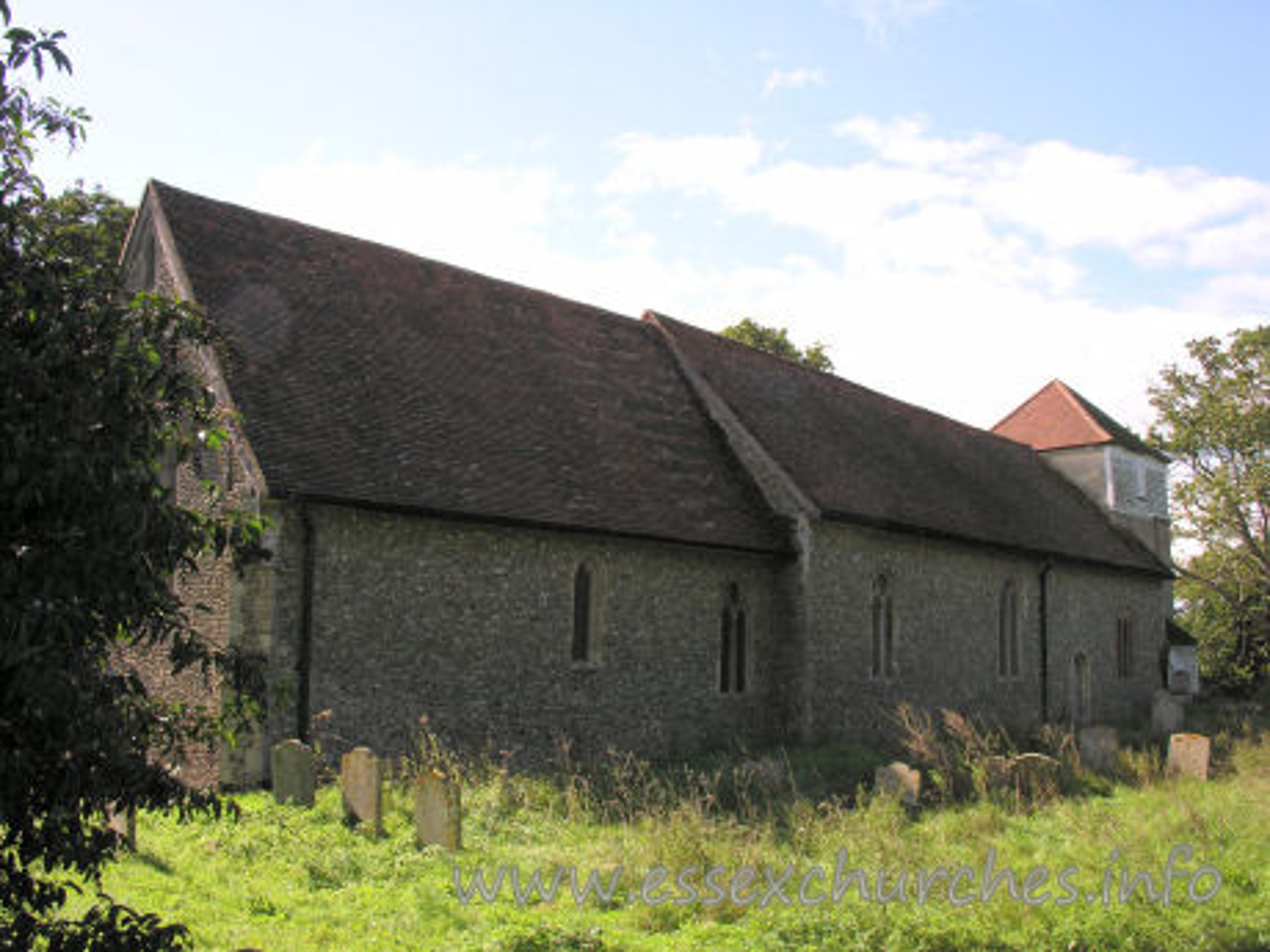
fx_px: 1284
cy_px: 476
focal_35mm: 35
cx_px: 635
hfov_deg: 52.6
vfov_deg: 40.7
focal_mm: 8.9
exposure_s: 1/160
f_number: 5
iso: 50
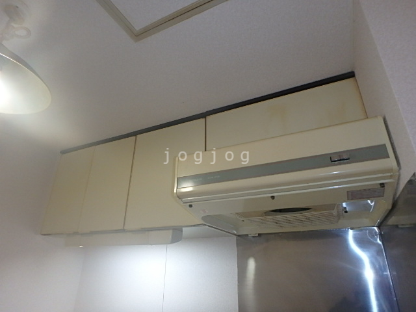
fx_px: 252
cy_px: 156
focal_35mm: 21
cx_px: 208
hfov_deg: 79.0
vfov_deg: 63.4
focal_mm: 3.7
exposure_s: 1/30
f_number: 3.5
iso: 400
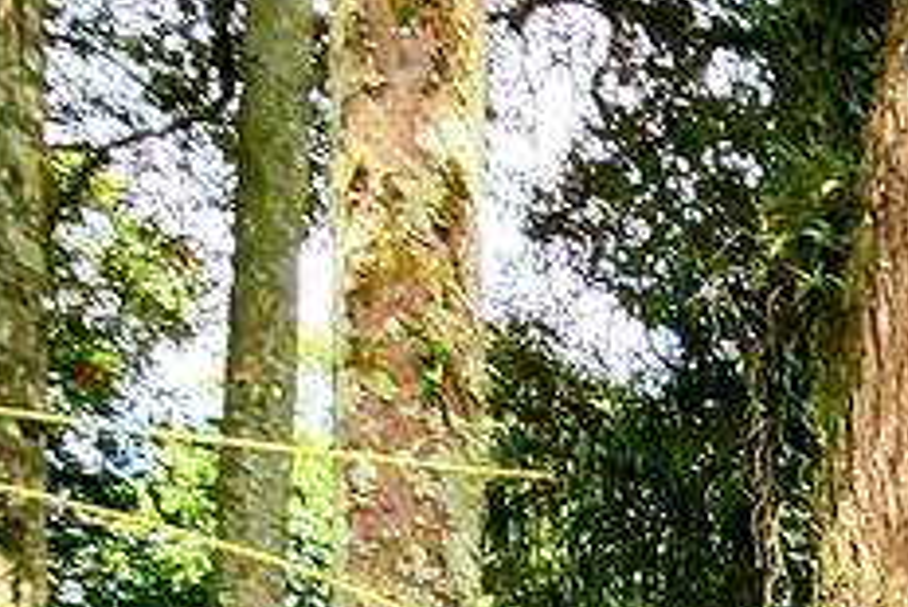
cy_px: 1715
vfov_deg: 11.4
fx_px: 2120
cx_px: 2203
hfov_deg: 14.7
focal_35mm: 84
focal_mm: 2.2
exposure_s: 1/714
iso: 50
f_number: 2.2
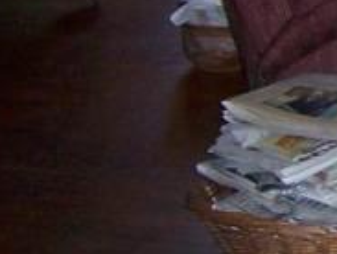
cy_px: -245
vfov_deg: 7.2
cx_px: 838
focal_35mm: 201
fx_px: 1961
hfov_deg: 8.8
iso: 125
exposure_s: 1/60
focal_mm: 6.2
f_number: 2.8
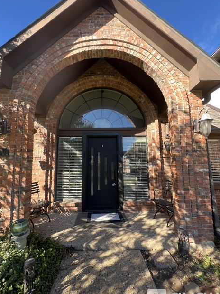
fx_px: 119
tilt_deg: +7.3
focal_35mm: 14
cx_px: 105
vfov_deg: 102.1
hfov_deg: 85.6
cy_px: 149
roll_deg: +1.1
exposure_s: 1/159
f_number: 1.8
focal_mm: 1.57
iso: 32
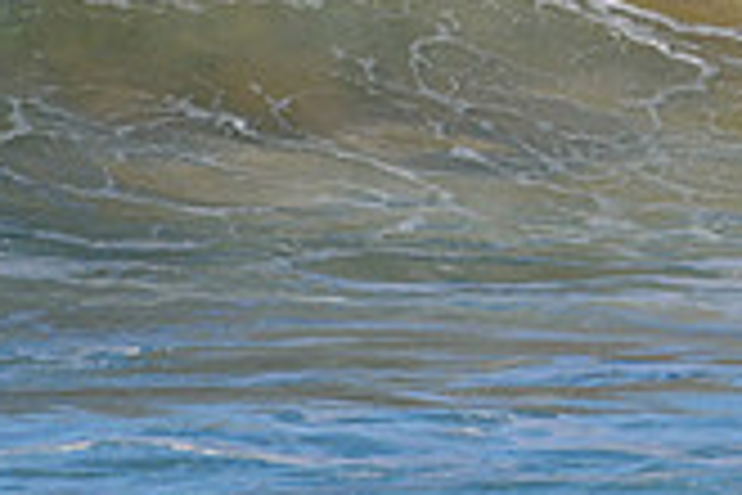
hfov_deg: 0.8
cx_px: 1246
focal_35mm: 2639
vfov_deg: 0.5
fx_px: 54388
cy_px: -187
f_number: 5.6
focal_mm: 500
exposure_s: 1/2000
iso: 280
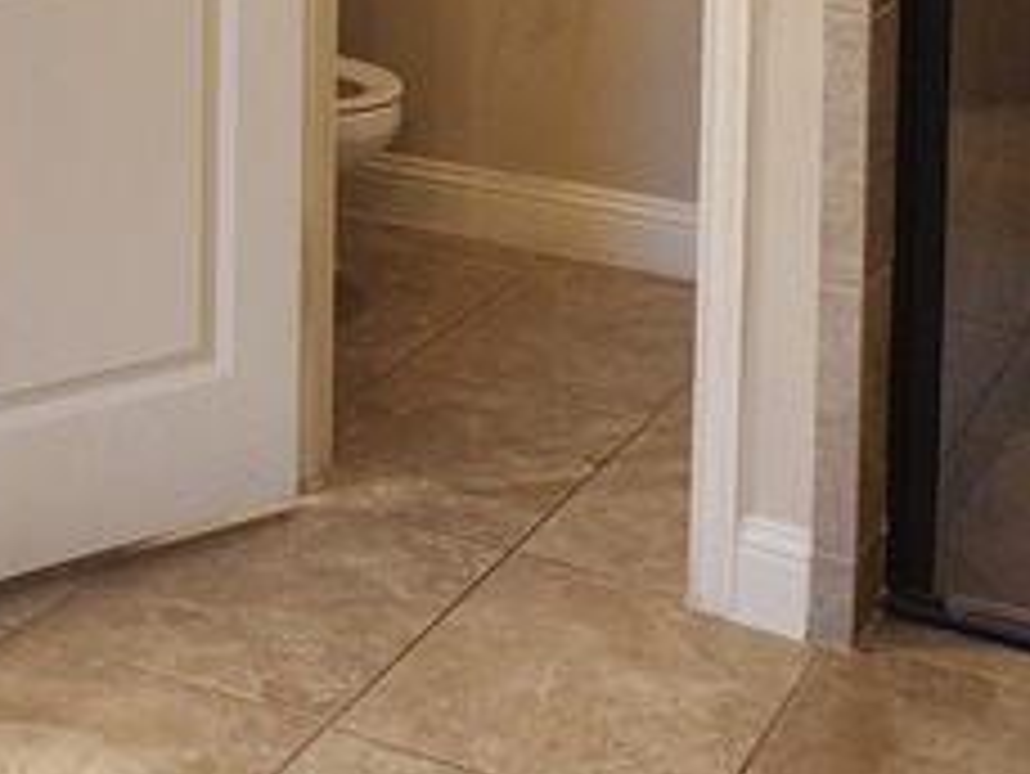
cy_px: -297
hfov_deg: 28.9
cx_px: 596
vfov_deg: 19.8
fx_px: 1995
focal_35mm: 67
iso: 500
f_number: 1.8
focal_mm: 6.4
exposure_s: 1/120
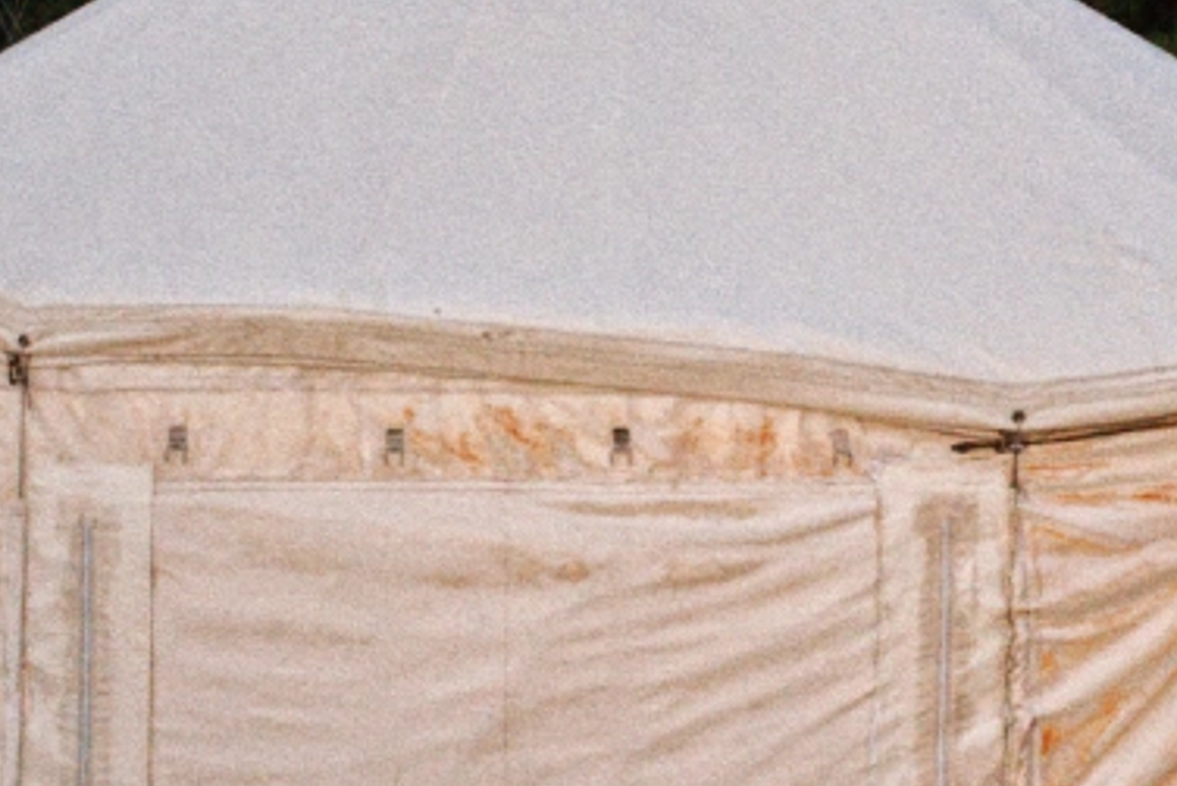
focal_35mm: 120
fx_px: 3925
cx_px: 837
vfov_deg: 11.4
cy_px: 404
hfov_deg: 17.0
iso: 12800
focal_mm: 27
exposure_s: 1/20
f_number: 11
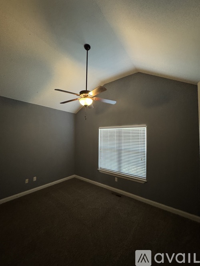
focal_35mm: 14
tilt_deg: +2.9
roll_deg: -0.2
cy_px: 133
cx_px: 100
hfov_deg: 85.7
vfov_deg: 102.1
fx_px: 108
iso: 640
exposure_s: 1/60
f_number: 2.2
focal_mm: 2.22
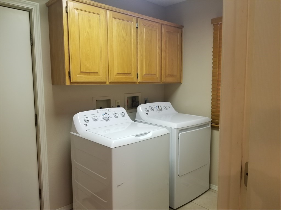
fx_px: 211
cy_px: 105
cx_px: 140
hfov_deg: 67.3
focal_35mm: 26
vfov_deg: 53.1
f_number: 1.7
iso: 200
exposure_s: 1/30
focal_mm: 4.3
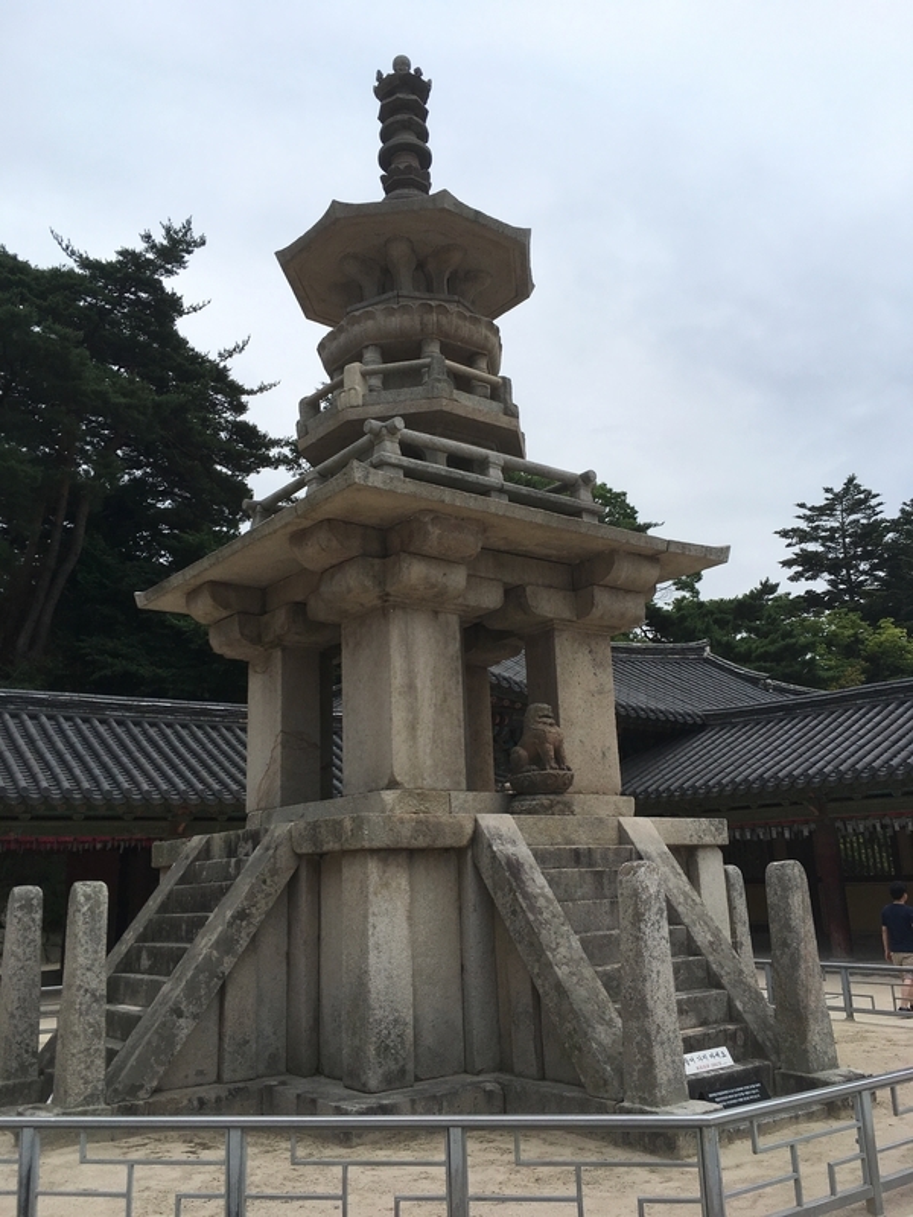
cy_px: 608
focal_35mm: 29
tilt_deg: +14.1
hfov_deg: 48.2
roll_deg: +2.8
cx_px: 456
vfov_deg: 61.7
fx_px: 1020
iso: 25
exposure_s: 1/3344
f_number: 2.2
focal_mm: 4.15
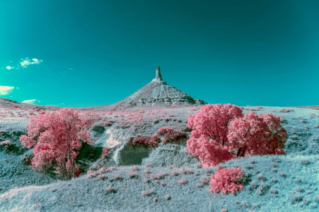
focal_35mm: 37
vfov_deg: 35.9
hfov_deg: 51.9
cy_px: 106
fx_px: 328
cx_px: 160
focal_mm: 37
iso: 100
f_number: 2.8
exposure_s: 1/3200
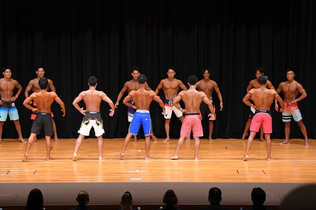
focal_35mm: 127
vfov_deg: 10.8
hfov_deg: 16.1
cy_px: 105
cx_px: 158
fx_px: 1114
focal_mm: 85
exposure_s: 1/400
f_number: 5.6
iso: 4000
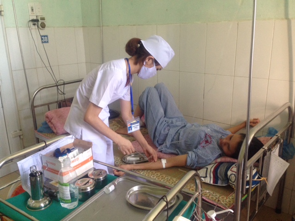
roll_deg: +0.9
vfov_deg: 42.9
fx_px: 281
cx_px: 148
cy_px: 110
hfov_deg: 55.4
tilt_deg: -16.4
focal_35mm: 33
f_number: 2.4
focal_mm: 4.12
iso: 200
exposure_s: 1/20
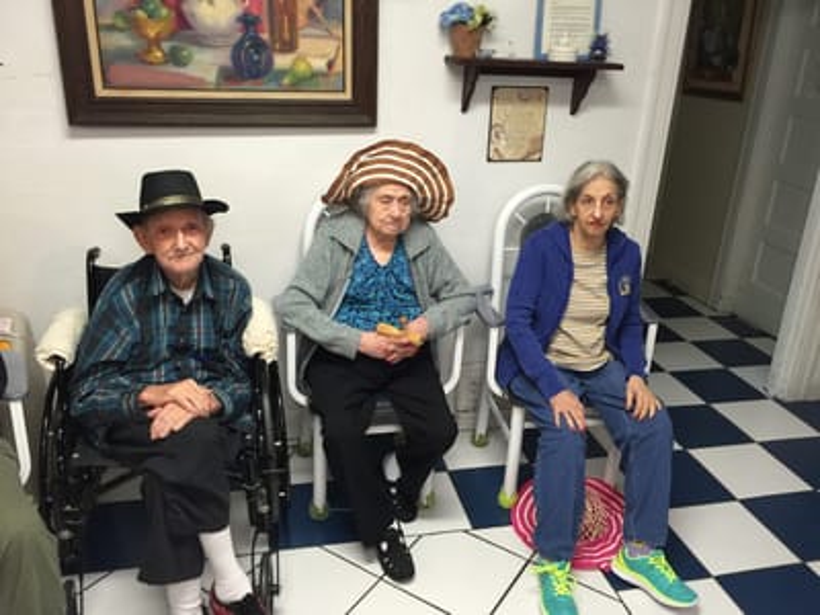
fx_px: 687
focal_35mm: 29
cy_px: 308
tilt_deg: -22.5
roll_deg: -2.5
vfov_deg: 48.2
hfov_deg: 61.7
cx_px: 410
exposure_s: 1/15
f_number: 2.2
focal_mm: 4.15
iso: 64
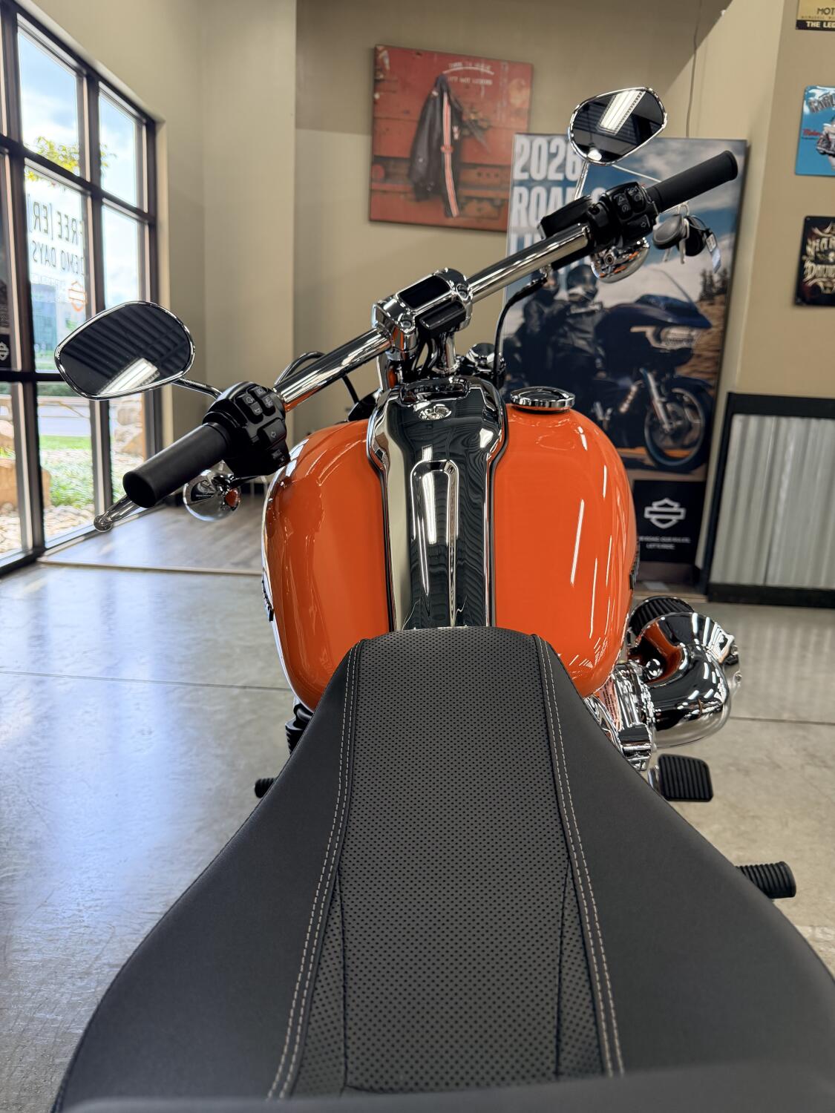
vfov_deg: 71.6
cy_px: 556
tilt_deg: -13.3
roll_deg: -2.3
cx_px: 418
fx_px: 772
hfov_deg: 56.8
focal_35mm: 24
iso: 200
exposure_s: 1/120
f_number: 1.78
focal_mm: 6.76
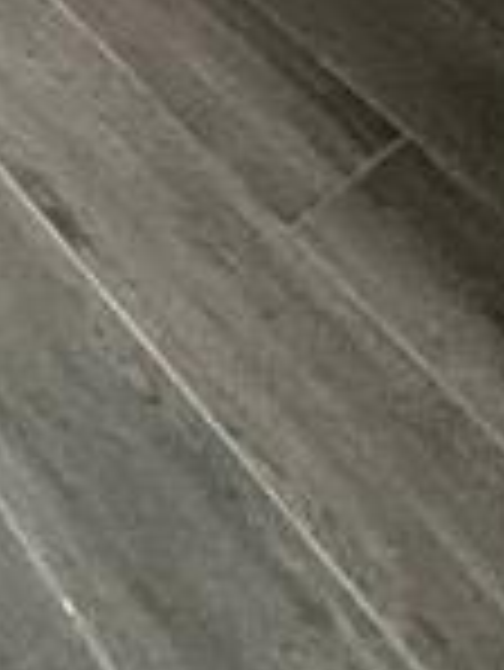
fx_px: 1396
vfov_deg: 15.1
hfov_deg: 17.8
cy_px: -944
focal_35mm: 72
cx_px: -297
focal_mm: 2.22
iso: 500
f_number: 2.2
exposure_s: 1/60
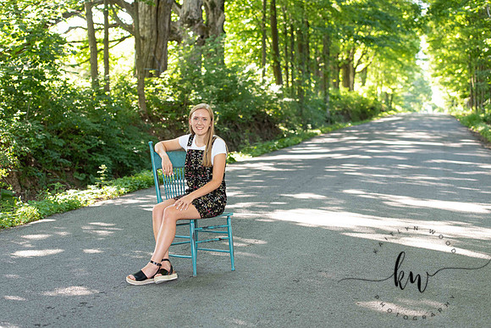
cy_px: 164
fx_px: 961
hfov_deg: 28.7
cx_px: 246
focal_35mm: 70
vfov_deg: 19.3
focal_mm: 70
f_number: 3.5
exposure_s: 1/200
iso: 640
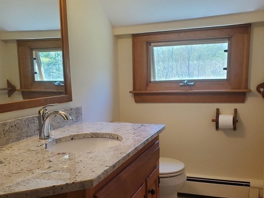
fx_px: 275
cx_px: 131
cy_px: 127
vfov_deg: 39.3
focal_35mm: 36
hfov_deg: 51.4
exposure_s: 1/120
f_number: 2.4
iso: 250
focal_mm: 4.3
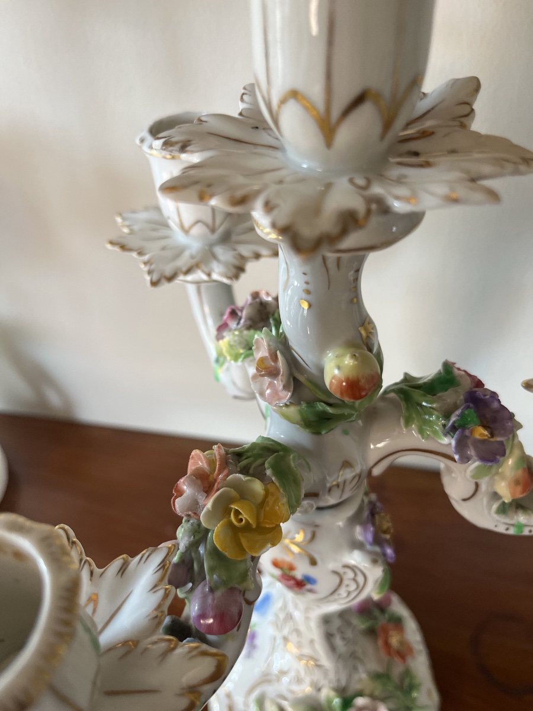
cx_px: 266
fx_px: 534
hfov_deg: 53.1
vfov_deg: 67.3
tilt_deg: -45.2
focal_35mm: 26
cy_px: 356
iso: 125
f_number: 1.6
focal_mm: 5.1
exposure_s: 1/101
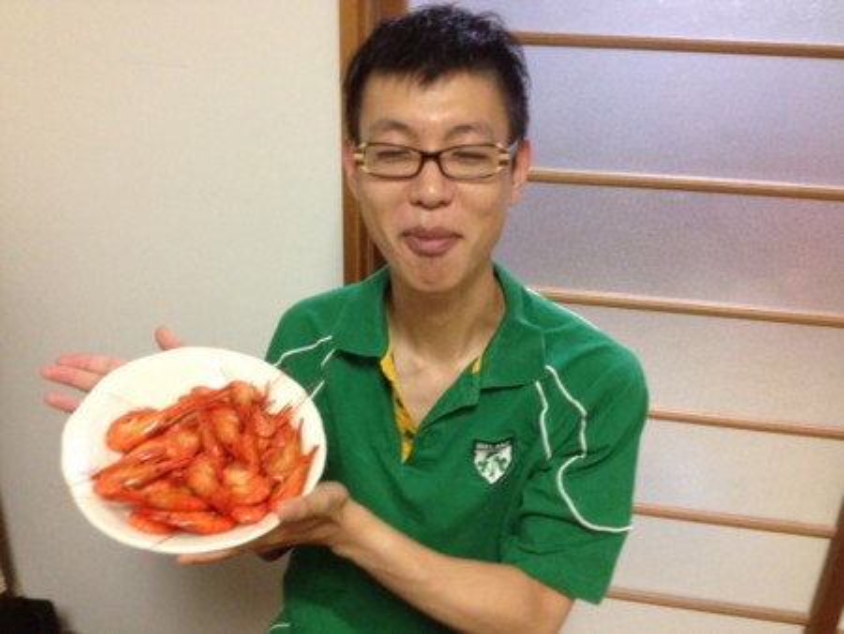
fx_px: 854
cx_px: 422
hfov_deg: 52.6
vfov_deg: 40.7
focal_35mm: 35
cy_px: 317
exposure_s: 1/20
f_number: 2.4
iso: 400
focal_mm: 4.28
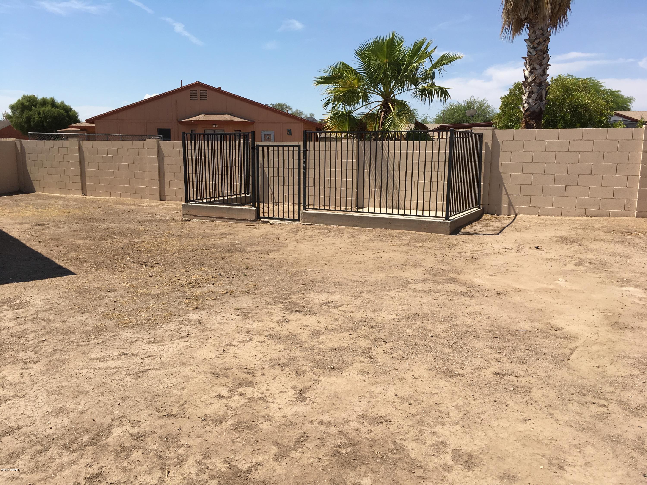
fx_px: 542
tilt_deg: -10.1
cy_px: 242
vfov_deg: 48.2
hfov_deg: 61.7
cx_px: 324
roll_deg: -1.5
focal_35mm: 29
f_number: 2.2
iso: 25
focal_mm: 4.15
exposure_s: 1/1972
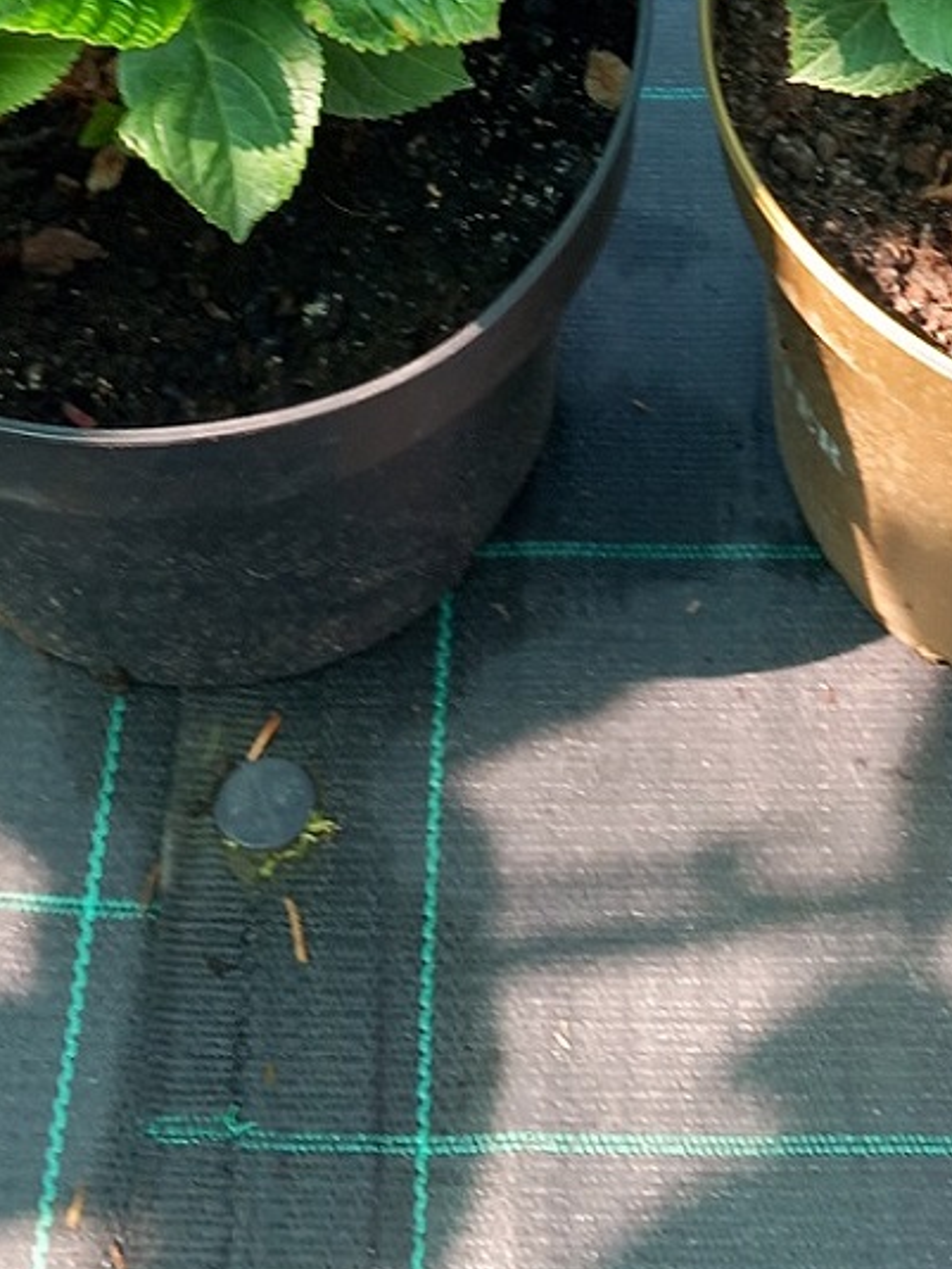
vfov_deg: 21.6
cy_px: -320
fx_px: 3041
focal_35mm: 83
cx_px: 641
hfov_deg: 17.7
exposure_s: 1/50
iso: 40
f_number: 1.8
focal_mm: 4
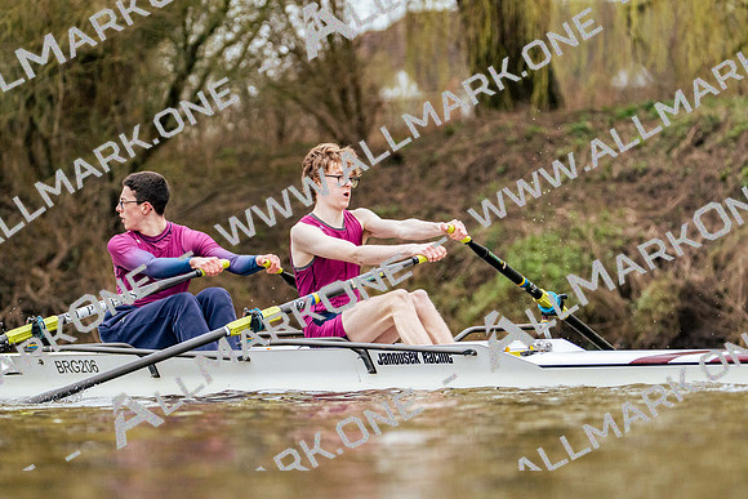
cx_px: 374
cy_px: 250
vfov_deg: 5.1
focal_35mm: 270
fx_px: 5611
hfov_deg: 7.6
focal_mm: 270
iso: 4000
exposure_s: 1/1600
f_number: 6.3
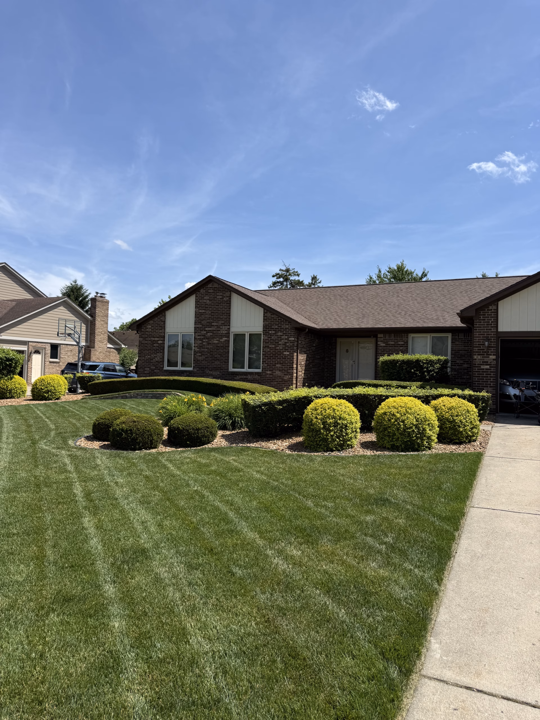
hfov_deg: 56.8
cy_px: 360
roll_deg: -0.6
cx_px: 270
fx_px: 499
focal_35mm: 24
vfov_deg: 71.6
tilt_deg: +3.6
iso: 80
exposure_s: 1/4405
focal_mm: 6.76
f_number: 1.78
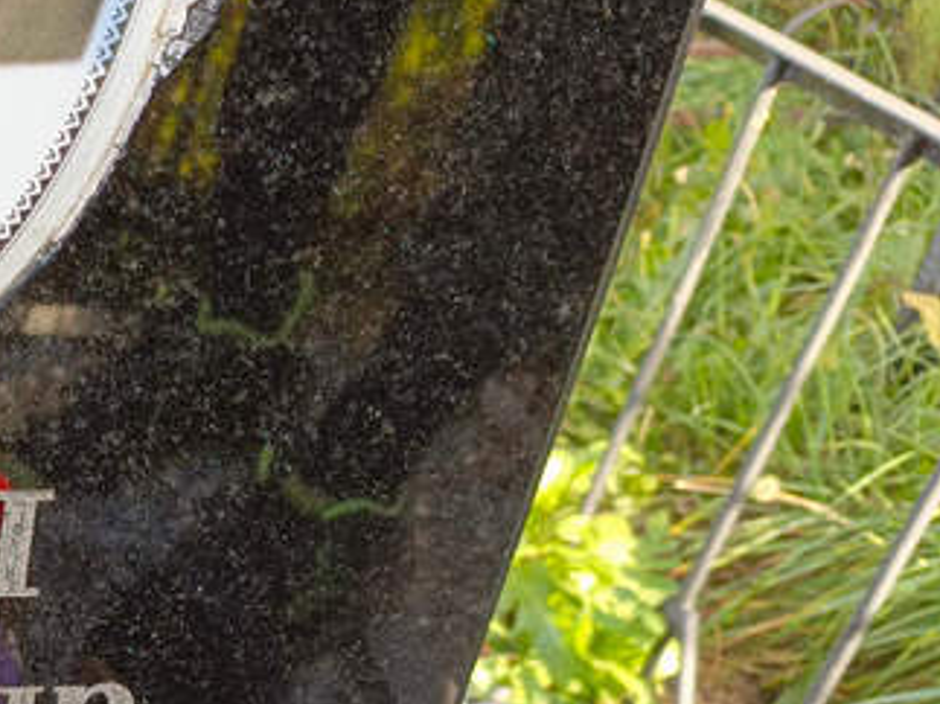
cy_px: 672
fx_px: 1683
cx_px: -198
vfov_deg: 22.9
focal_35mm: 62
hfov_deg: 27.4
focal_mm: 4.76
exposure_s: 1/100
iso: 195
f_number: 1.69
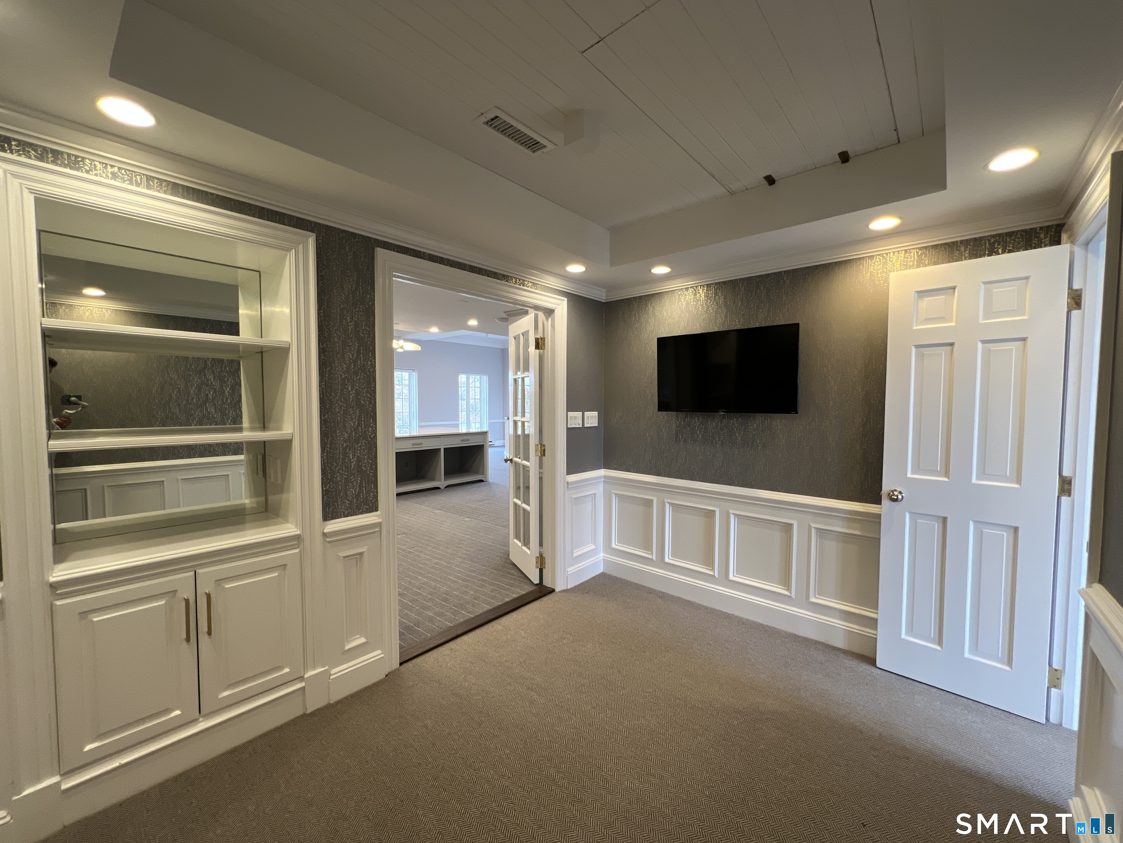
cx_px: 562
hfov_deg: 106.2
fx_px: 422
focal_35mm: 13
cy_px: 422
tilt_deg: -3.3
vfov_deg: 89.9
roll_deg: +0.2
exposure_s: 1/120
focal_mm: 1.57
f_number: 1.8
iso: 200
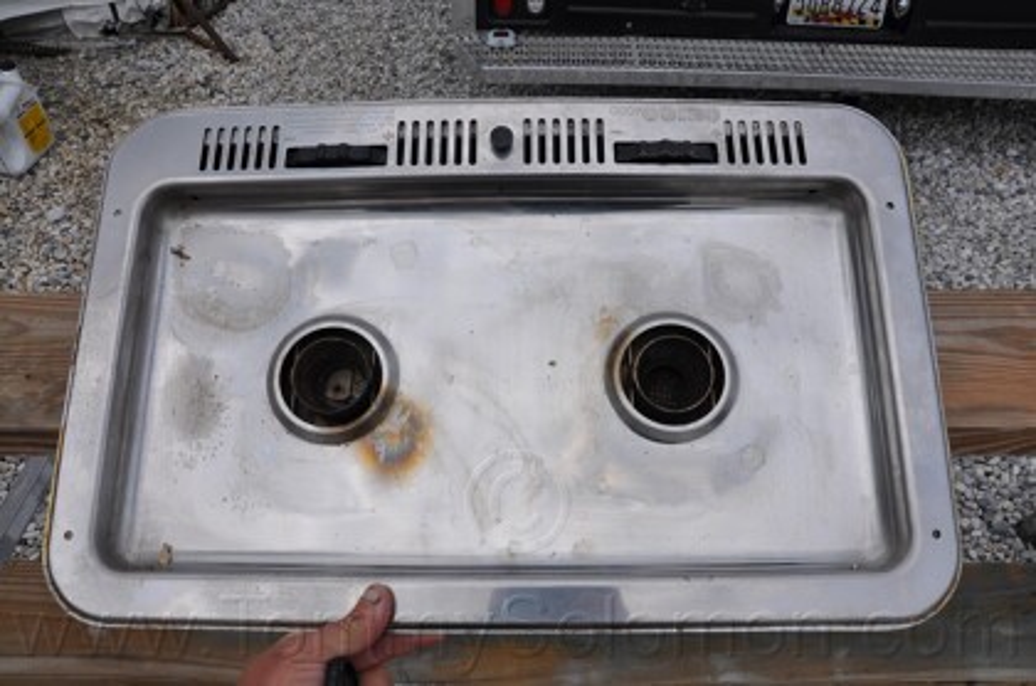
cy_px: 343
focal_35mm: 27
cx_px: 518
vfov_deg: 47.7
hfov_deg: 67.5
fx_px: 775
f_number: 10
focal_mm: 18
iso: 200
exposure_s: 1/400
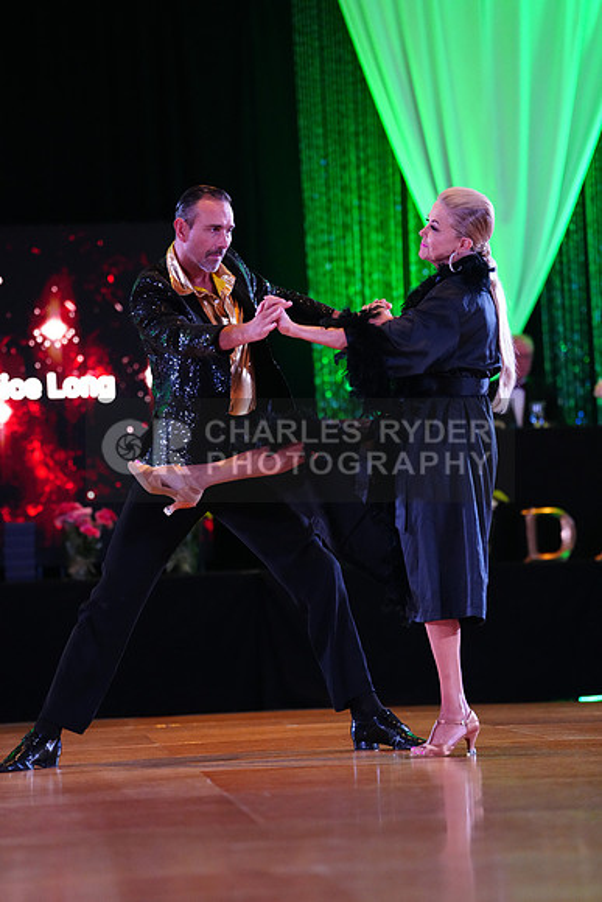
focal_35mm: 121
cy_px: 451
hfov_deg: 11.3
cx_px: 301
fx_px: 3033
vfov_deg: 16.9
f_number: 2.8
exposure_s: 1/400
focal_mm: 121
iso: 6400
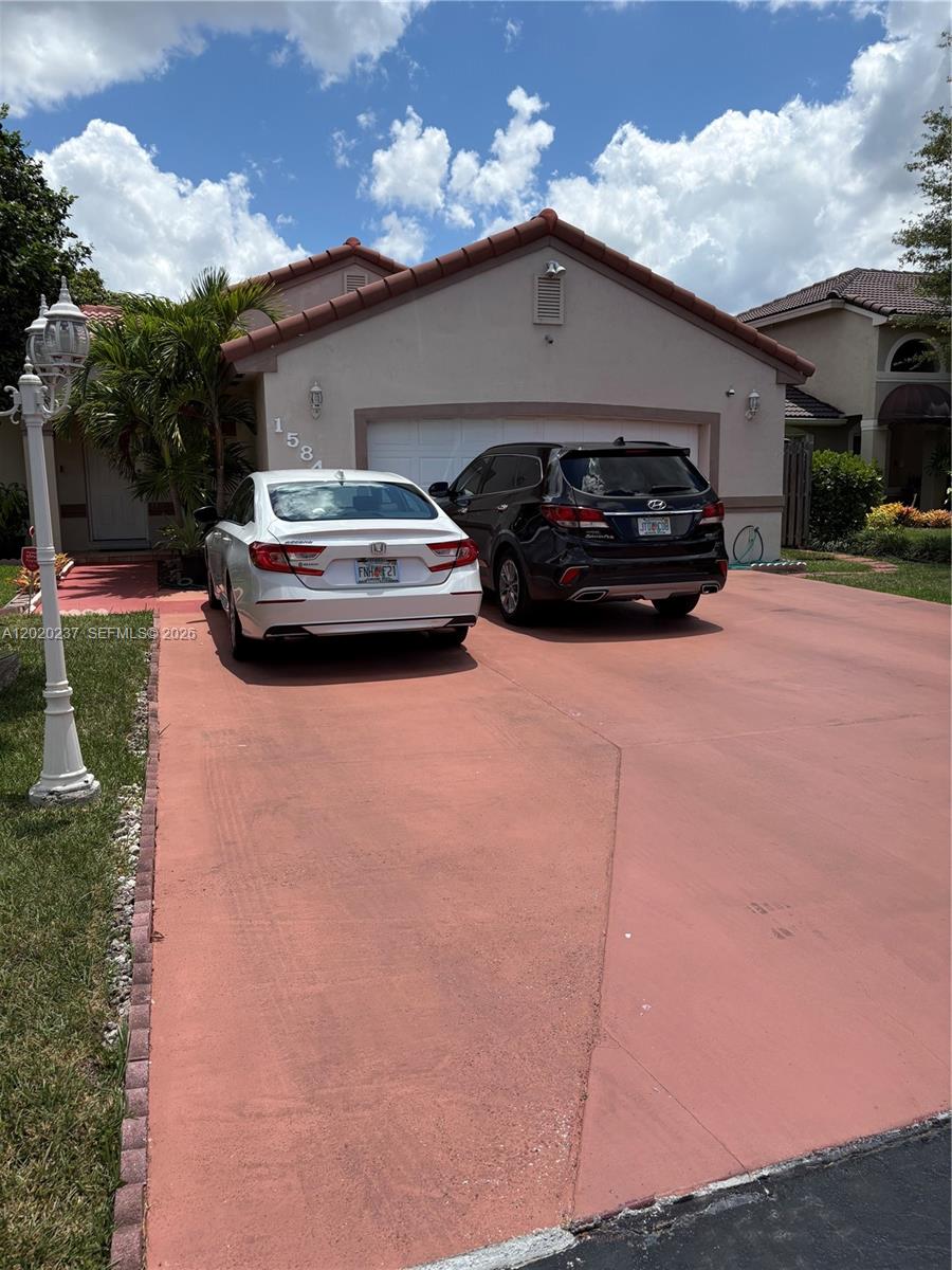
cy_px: 635
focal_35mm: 26
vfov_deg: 67.3
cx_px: 476
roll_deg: +0.8
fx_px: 953
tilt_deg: -6.8
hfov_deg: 53.1
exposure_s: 1/5814
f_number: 1.6
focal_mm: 5.96
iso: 50
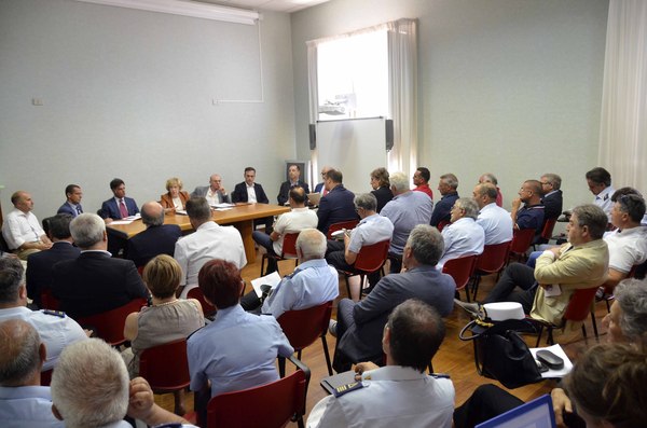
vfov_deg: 47.7
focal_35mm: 27
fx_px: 484
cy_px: 214
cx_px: 324
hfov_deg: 67.5
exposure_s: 1/100
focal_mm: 18
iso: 1600
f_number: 3.5
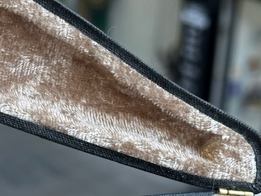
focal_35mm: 151
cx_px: -60
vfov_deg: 9.8
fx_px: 1138
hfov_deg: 12.7
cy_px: 134
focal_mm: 6.86
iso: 80
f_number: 1.78
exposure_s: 1/100
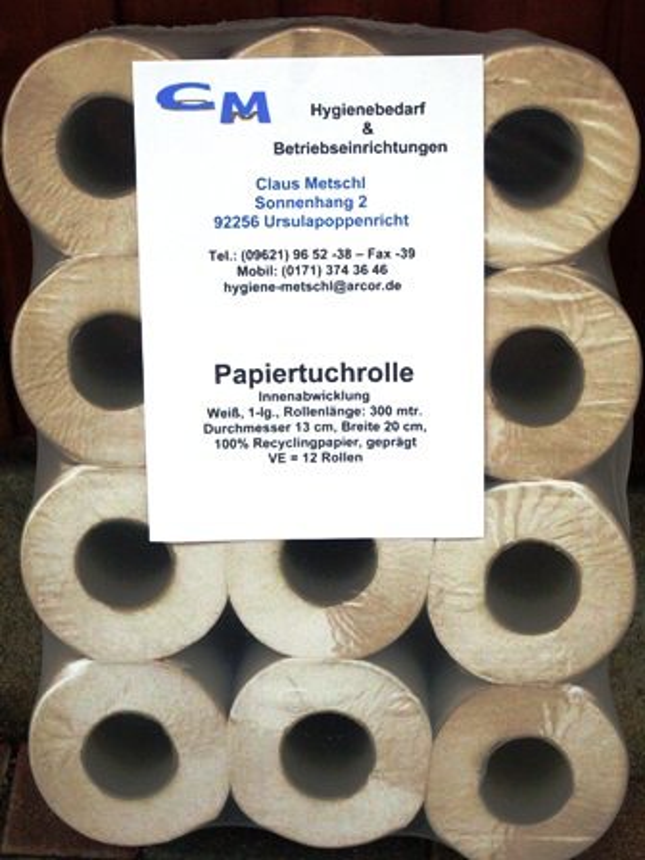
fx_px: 2286
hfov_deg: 16.1
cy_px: 430
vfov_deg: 21.3
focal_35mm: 92
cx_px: 322
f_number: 4.4
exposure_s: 1/90
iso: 120
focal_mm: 15.3
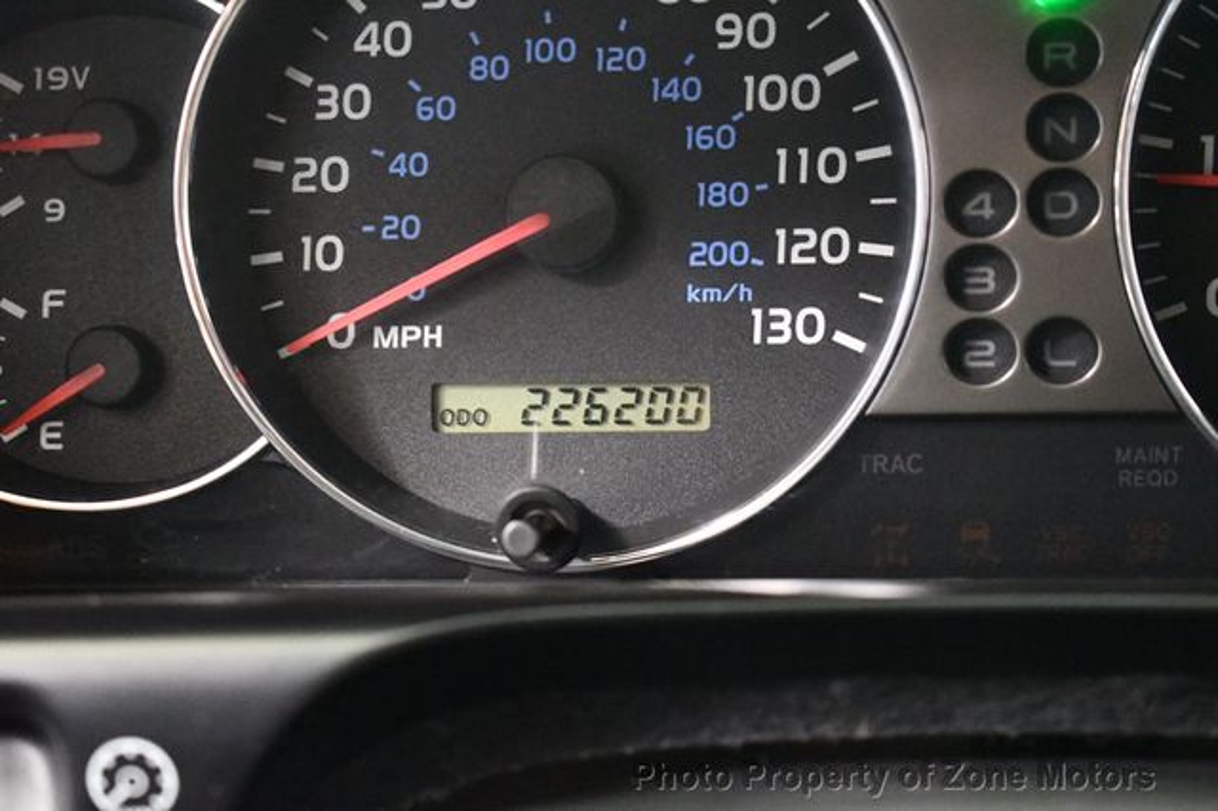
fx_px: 2773
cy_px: 406
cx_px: 609
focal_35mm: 82
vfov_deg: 16.6
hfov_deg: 24.8
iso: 12800
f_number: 5.6
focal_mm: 55
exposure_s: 1/40
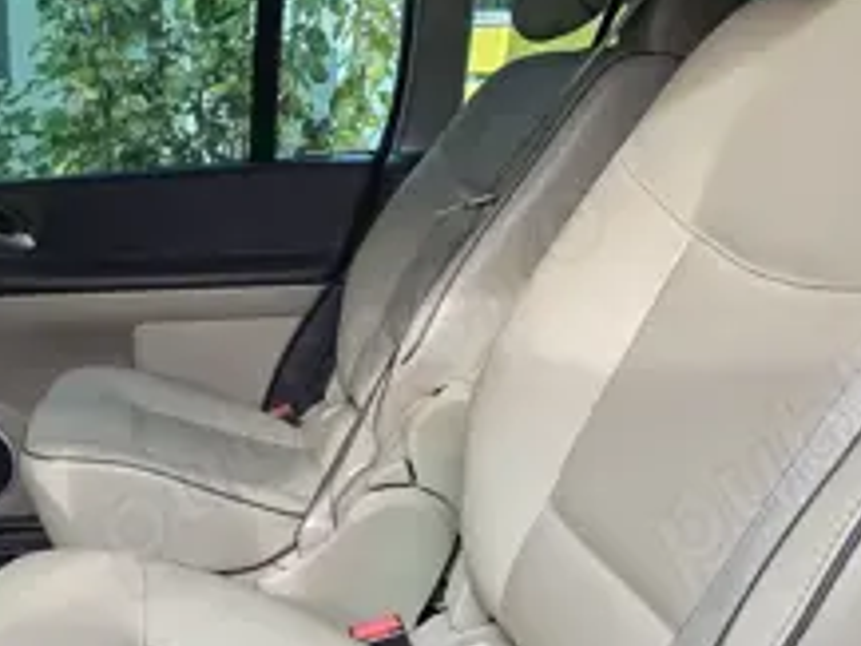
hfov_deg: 45.8
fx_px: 896
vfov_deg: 39.3
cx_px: 67
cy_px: 420
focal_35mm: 36
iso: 50
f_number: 2.2
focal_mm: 2.2
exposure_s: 1/112
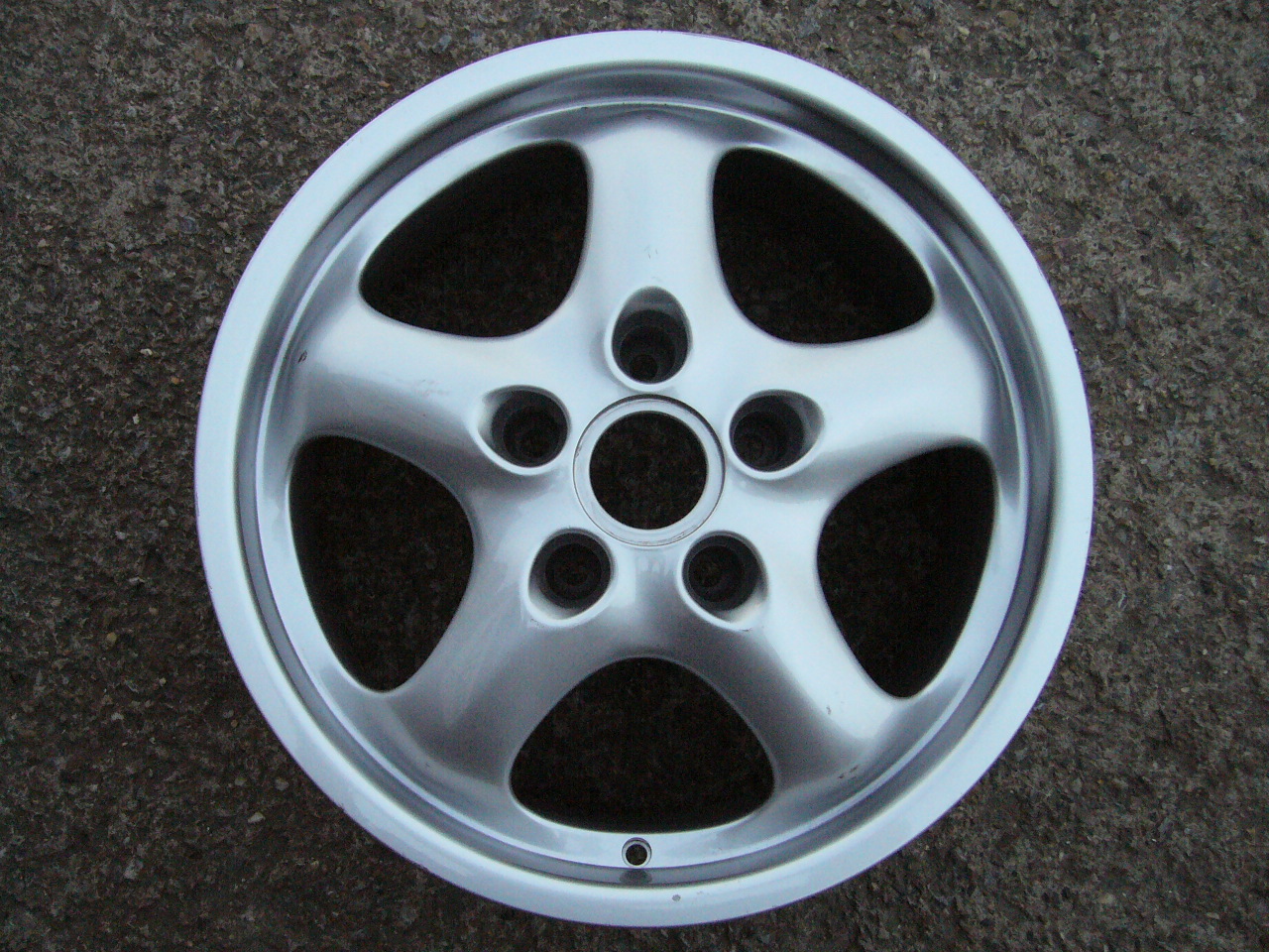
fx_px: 1283
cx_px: 634
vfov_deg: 40.7
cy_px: 476
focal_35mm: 35
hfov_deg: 52.6
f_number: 5.6
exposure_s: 1/640
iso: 400
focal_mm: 5.8
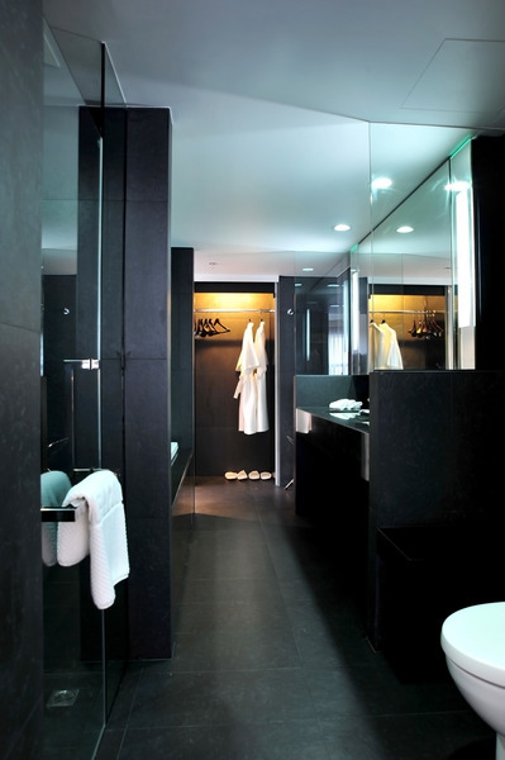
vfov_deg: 73.8
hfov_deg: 53.1
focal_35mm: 24
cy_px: 380
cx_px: 252
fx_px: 506
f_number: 8
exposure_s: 1/1.3
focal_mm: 24
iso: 200
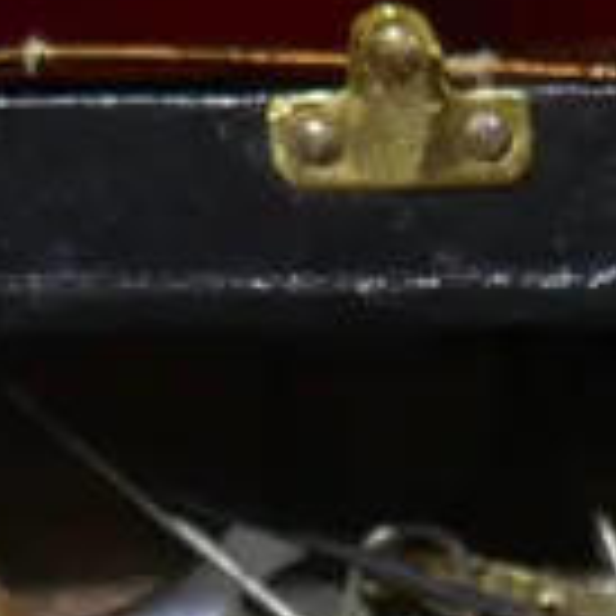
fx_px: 5597
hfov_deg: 6.2
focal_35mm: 278
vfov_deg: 6.3
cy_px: 614
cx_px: 908
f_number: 4.6
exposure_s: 1/60
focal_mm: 21
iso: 200
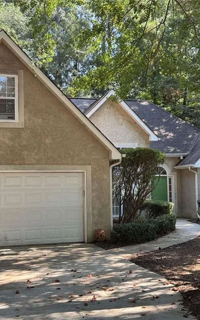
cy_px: 160
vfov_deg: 39.6
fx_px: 445
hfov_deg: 25.3
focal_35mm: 51
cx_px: 118
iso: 64
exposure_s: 1/288
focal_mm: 6.76
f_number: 1.78
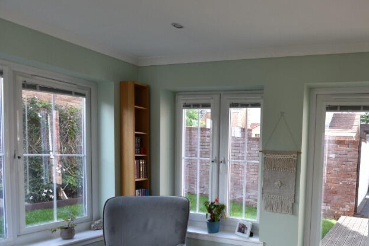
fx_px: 287
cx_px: 298
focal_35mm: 28
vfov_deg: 45.1
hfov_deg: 60.0
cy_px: 178
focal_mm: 17
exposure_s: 1/125
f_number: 5.6
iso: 400
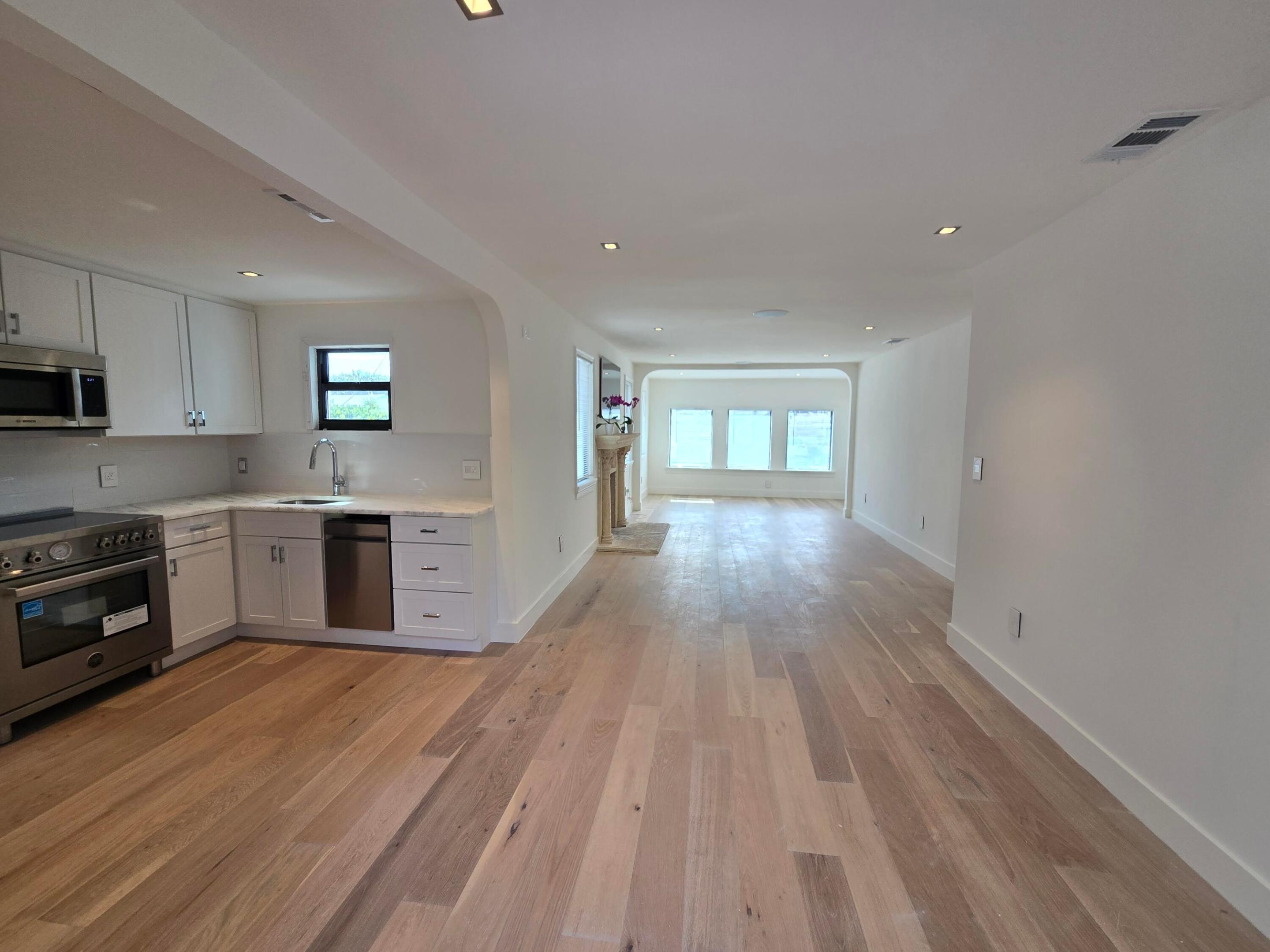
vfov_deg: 89.9
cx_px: 635
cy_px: 476
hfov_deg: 106.2
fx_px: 477
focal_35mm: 13
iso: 50
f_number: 2.2
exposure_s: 1/153
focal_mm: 2.2
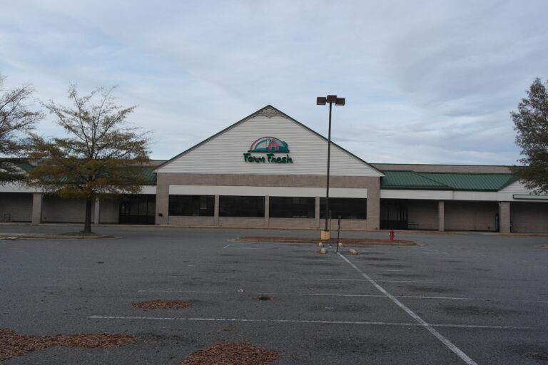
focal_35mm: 30
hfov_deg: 61.9
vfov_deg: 43.6
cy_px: 182
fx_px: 457
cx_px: 274
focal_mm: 20
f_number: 5
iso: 100
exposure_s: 1/160
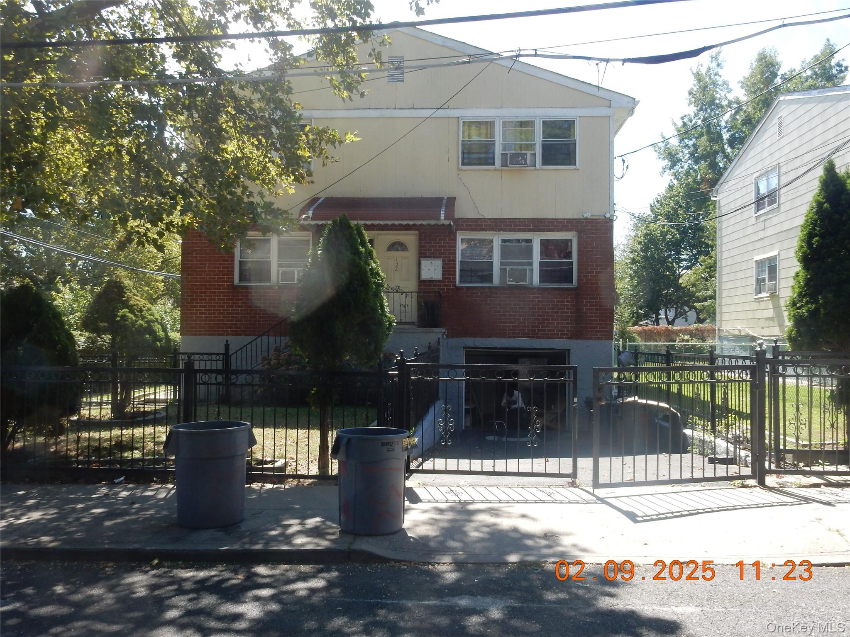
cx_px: 425
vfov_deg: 46.8
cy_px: 318
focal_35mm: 30
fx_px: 737
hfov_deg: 60.0
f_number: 4.8
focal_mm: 5.4
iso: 125
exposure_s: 1/200
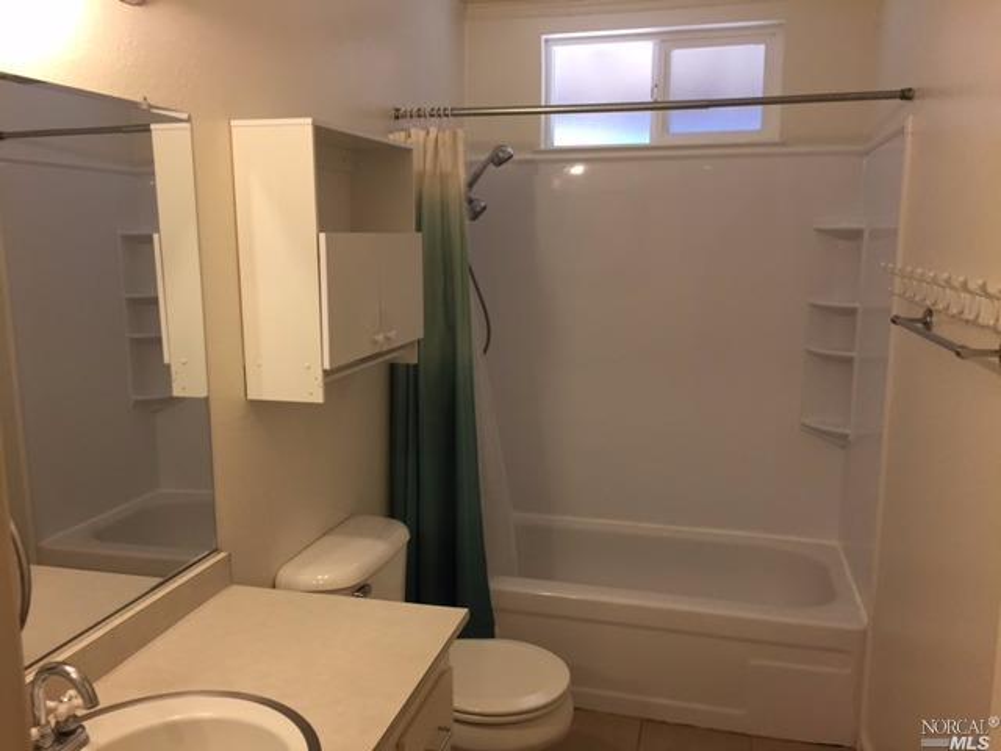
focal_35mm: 29
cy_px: 376
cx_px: 500
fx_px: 839
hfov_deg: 61.7
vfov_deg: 48.2
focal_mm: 4.15
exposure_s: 1/30
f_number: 2.2
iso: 50
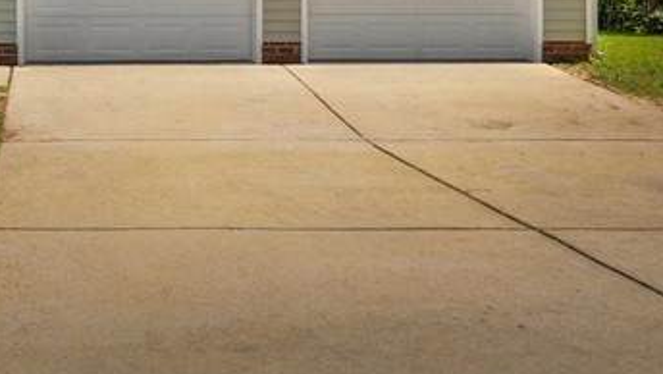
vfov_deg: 17.2
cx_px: 80
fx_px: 1161
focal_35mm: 66
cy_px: -117
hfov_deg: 30.6
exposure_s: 1/640
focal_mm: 20
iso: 320
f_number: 8
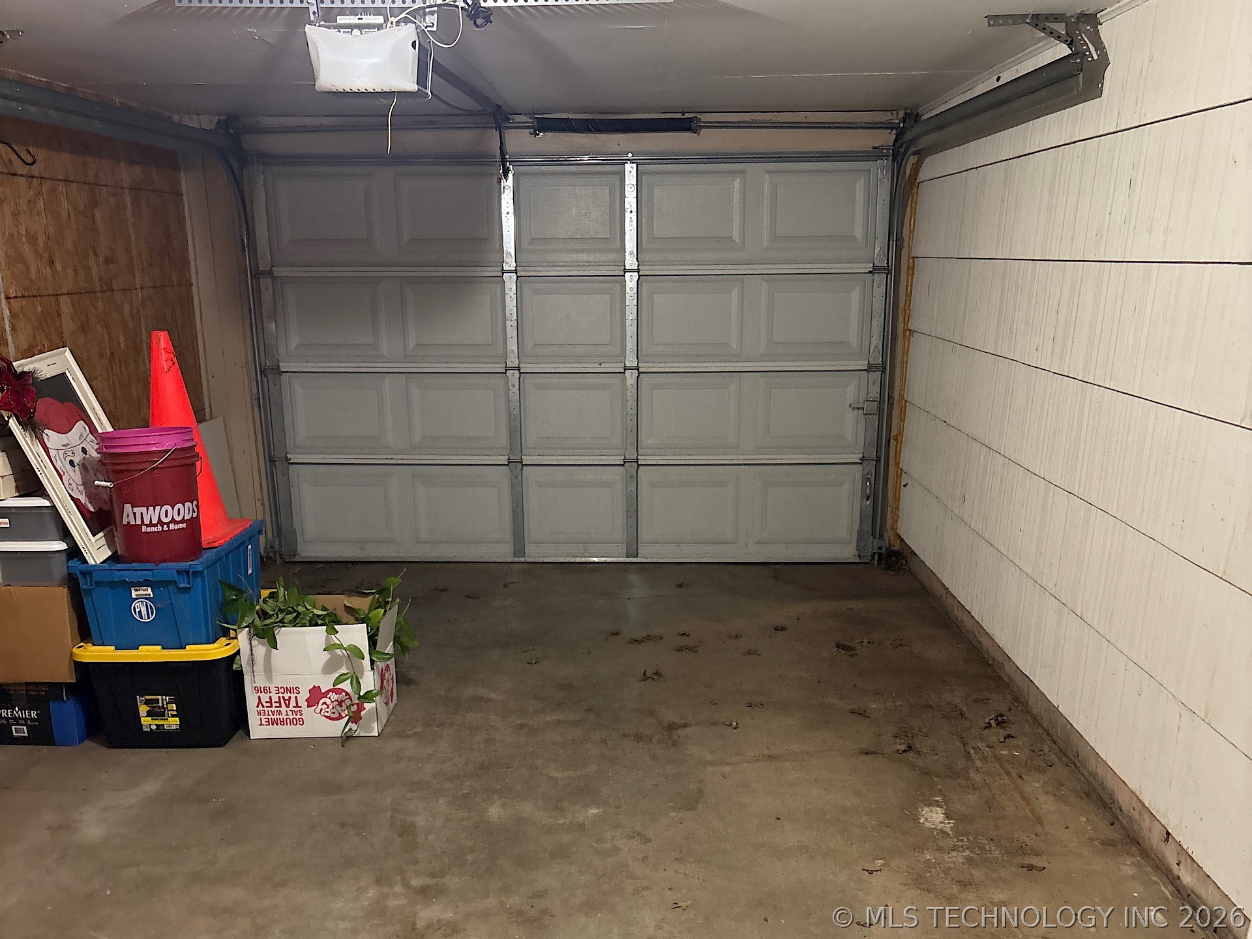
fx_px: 940
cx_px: 626
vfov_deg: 53.1
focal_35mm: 26
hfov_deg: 67.3
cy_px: 470
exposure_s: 1/40
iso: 500
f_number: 1.6
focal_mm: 5.96
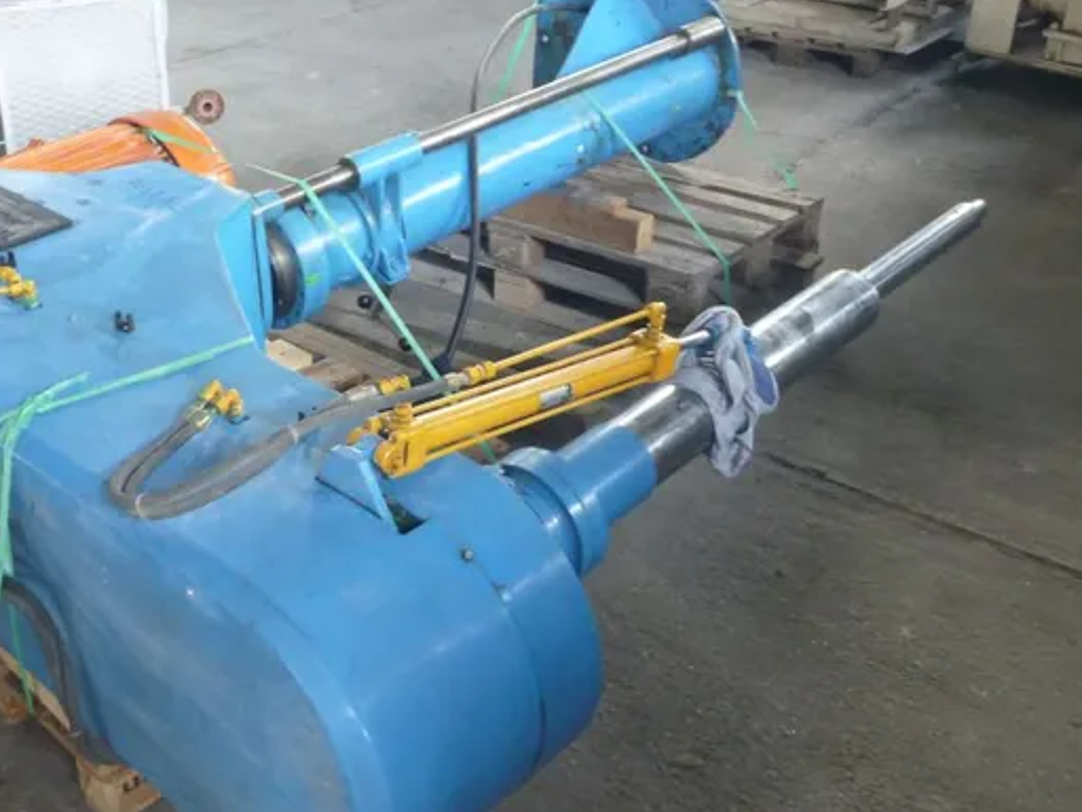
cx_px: 395
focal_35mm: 41
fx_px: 1282
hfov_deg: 45.3
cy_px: 386
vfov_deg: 35.1
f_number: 3.3
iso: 400
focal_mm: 4.9
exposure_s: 1/13
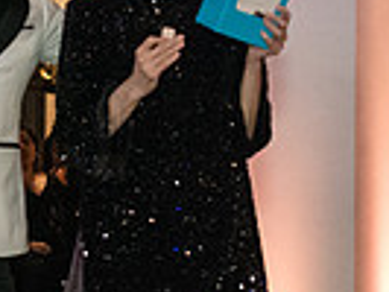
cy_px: 131
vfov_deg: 6.7
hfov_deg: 8.9
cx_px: 129
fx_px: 2486
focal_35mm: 221
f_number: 3.5
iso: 8000
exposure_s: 1/160
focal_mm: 50
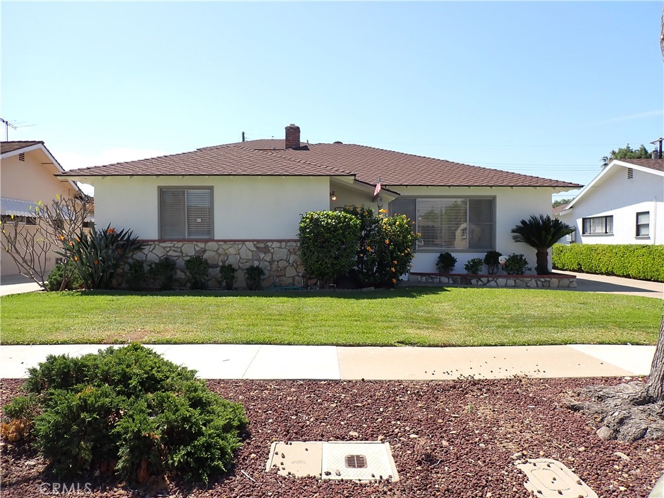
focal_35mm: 25
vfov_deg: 54.9
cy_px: 249
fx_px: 480
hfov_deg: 69.4
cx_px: 332
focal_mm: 4.5
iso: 100
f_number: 8
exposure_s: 1/160
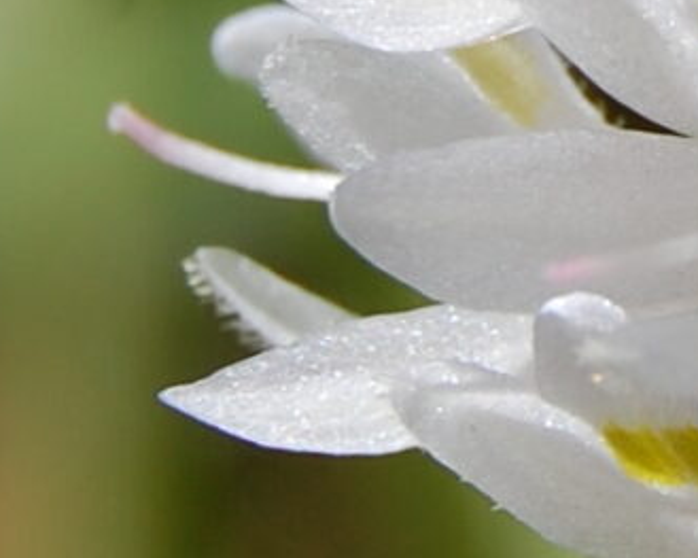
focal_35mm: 603
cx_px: 1243
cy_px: -577
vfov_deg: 2.6
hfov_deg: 3.2
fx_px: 12446
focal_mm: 55
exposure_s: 1/400
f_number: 10
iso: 200
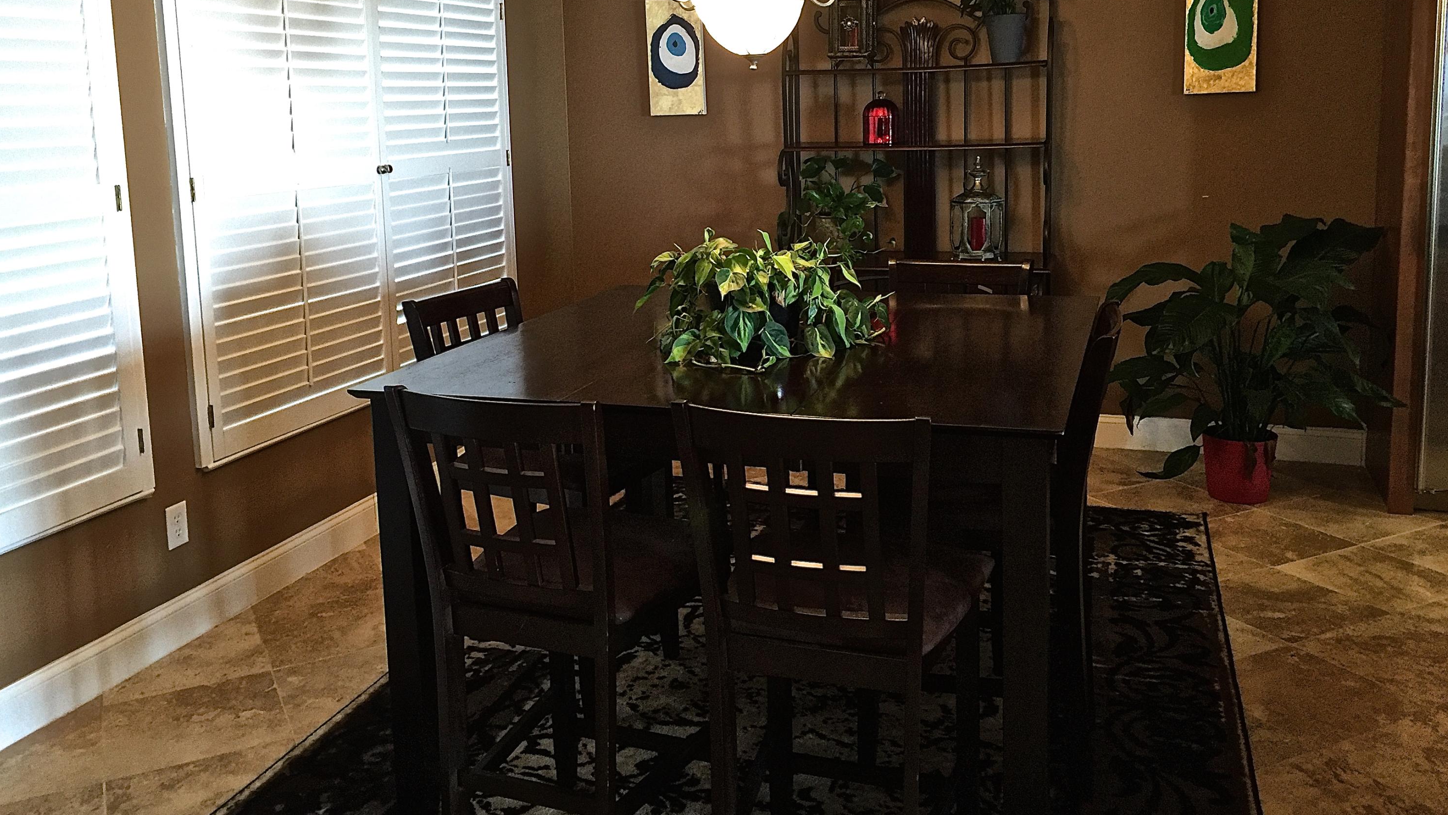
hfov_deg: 61.0
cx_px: 731
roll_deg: +0.4
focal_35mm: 32
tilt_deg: -8.2
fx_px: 1229
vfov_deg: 36.4
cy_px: 285
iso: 80
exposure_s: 1/15
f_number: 2.2
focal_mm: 4.15
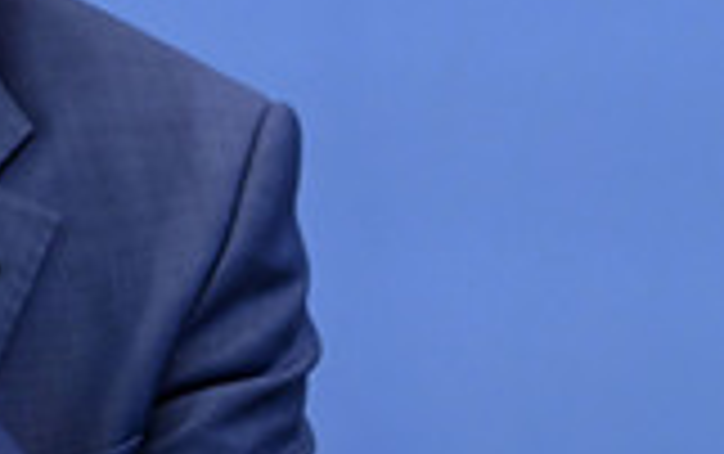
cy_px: -81
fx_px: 7032
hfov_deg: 5.8
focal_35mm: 356
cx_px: -281
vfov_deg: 3.7
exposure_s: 1/800
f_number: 5.6
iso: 5000
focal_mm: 125
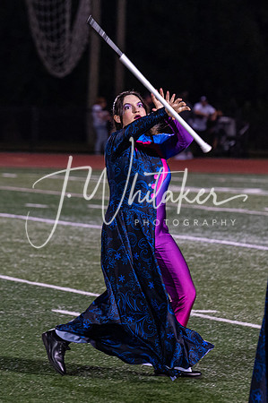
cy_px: 224
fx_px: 2739
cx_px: 90
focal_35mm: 245
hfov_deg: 5.6
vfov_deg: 8.4
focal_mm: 130
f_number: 4
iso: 3200
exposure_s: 1/200
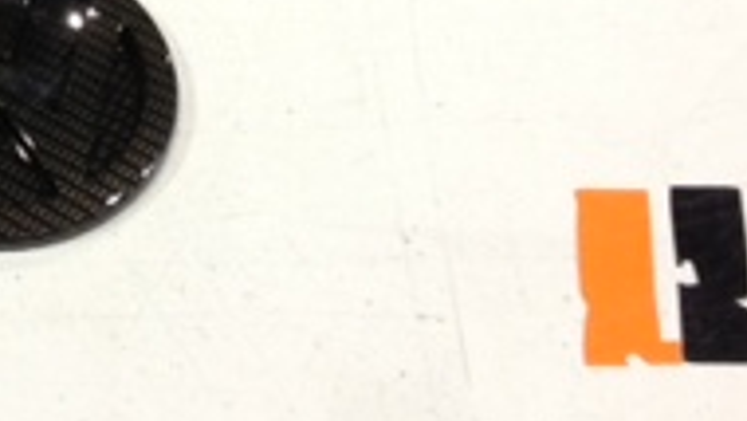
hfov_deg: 17.0
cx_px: -130
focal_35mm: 121
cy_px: -311
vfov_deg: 9.6
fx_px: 2397
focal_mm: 4.13
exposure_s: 1/20
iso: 125
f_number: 2.4
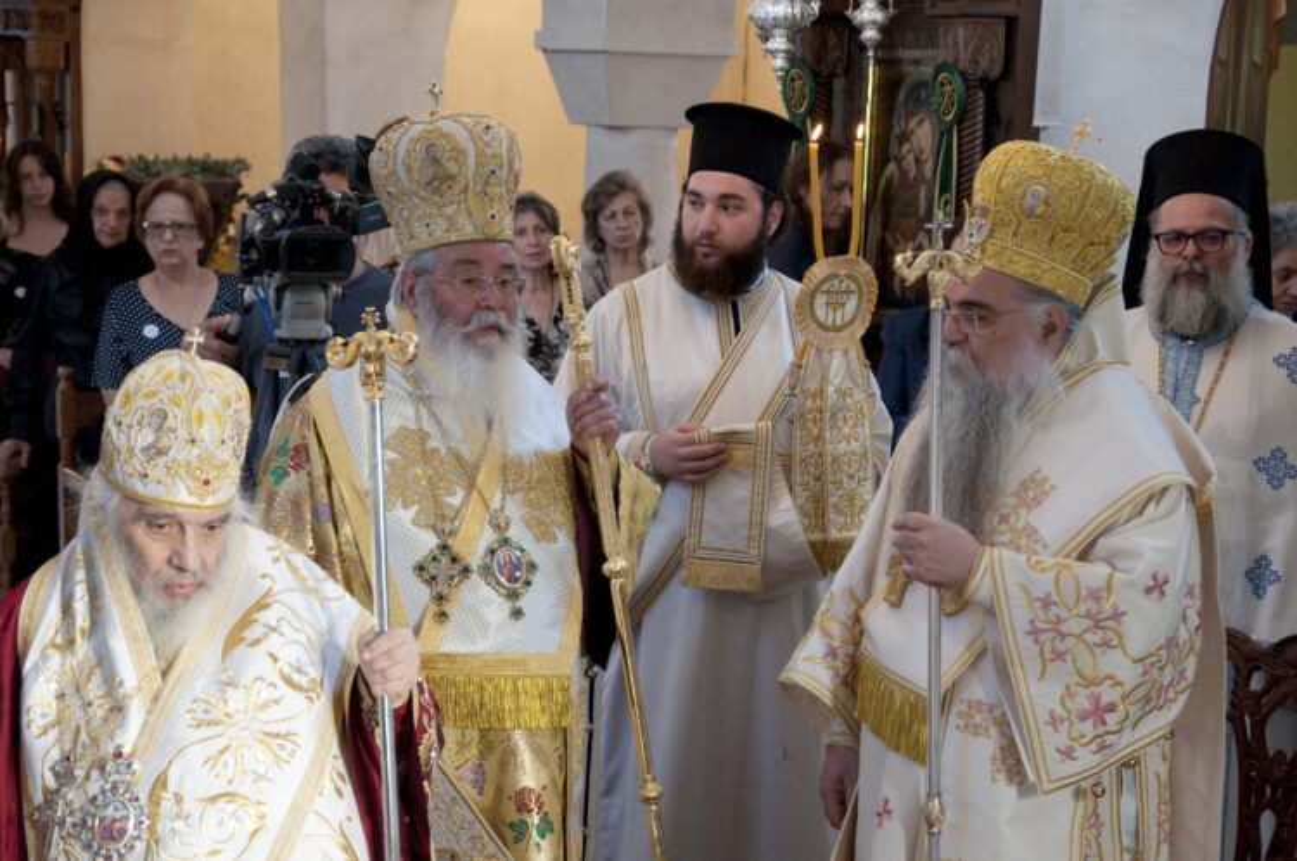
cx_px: 648
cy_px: 430
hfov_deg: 21.9
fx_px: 3346
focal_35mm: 93
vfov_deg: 14.7
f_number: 5.6
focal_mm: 62
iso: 1600
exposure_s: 1/125
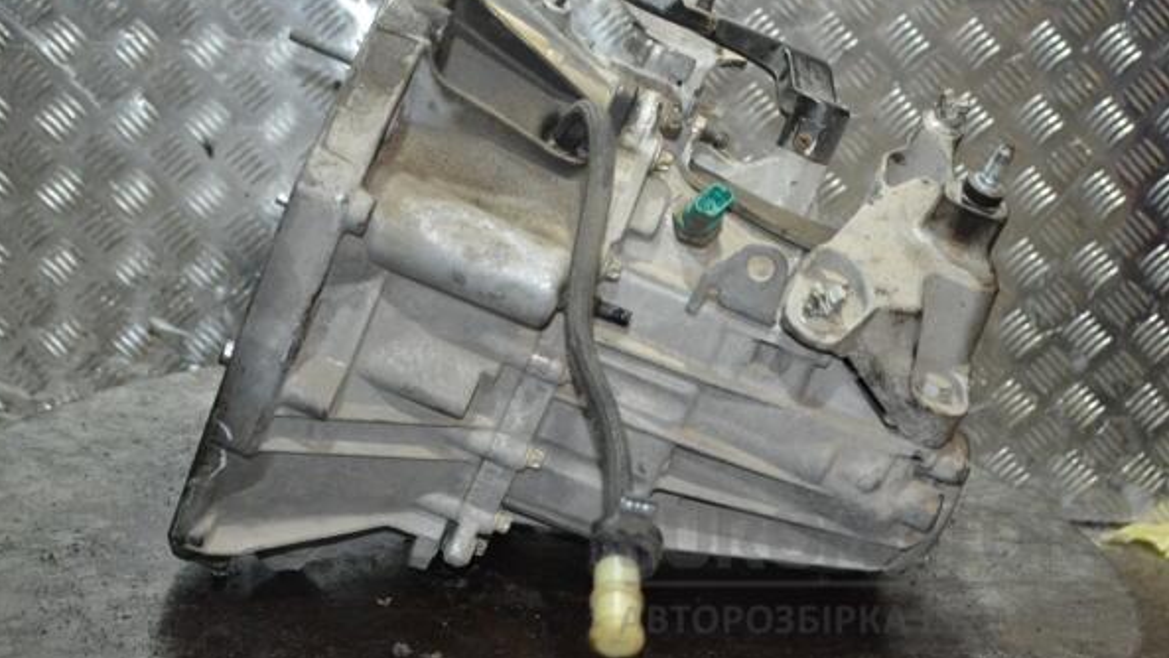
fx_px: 2218
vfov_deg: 16.9
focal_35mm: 72
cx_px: 582
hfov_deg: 29.5
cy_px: 276
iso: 2500
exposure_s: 1/60
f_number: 5.3
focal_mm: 45
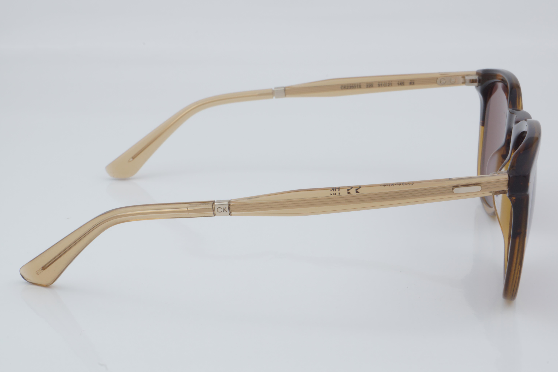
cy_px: 186
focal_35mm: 75
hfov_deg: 27.0
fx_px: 1162
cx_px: 279
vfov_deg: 18.2
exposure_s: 1/4
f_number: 32
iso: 100
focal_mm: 50
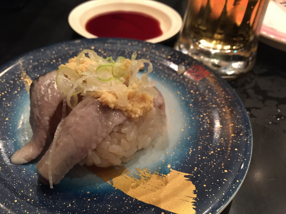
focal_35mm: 29
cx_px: 143
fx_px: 240
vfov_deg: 48.2
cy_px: 107
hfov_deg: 61.7
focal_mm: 4.15
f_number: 2.2
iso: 125
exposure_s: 1/10
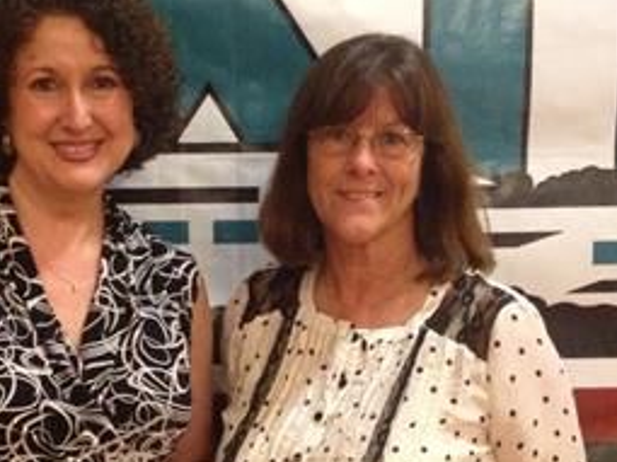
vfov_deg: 16.7
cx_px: 191
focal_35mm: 88
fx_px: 1568
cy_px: 339
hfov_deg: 22.1
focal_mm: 4.28
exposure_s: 1/20
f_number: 2.4
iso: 400
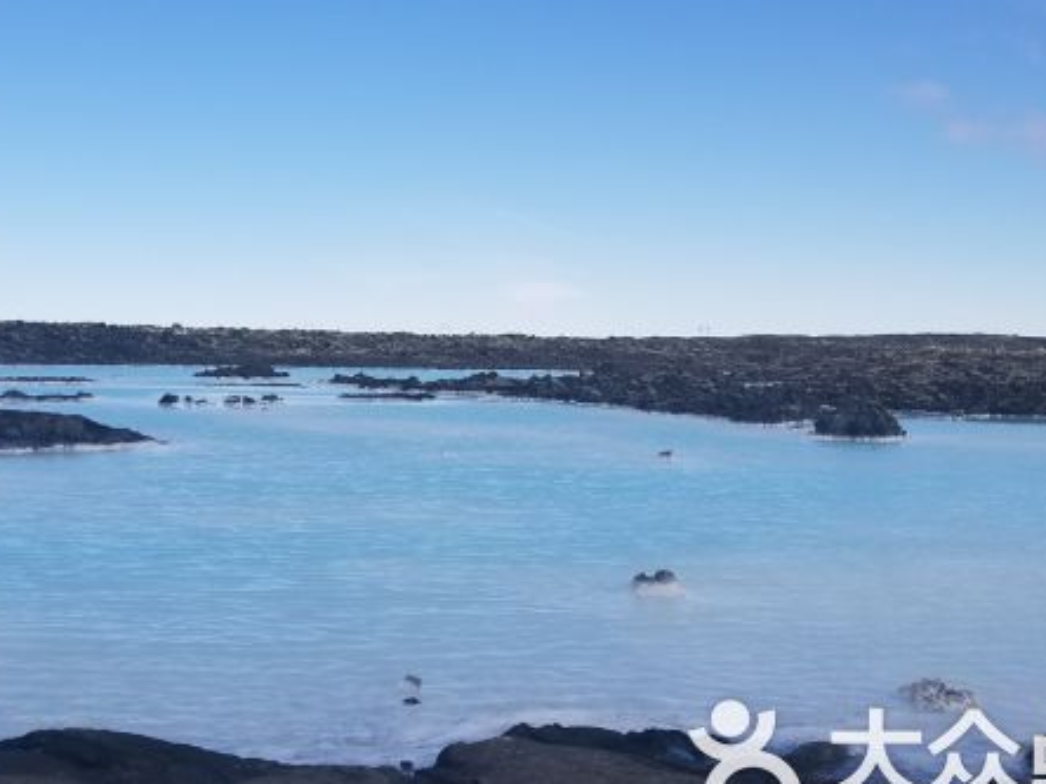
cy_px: 260
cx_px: 455
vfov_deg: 34.8
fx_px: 1239
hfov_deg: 45.7
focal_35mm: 41
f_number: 1.7
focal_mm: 4.25
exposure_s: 1/2500
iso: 50
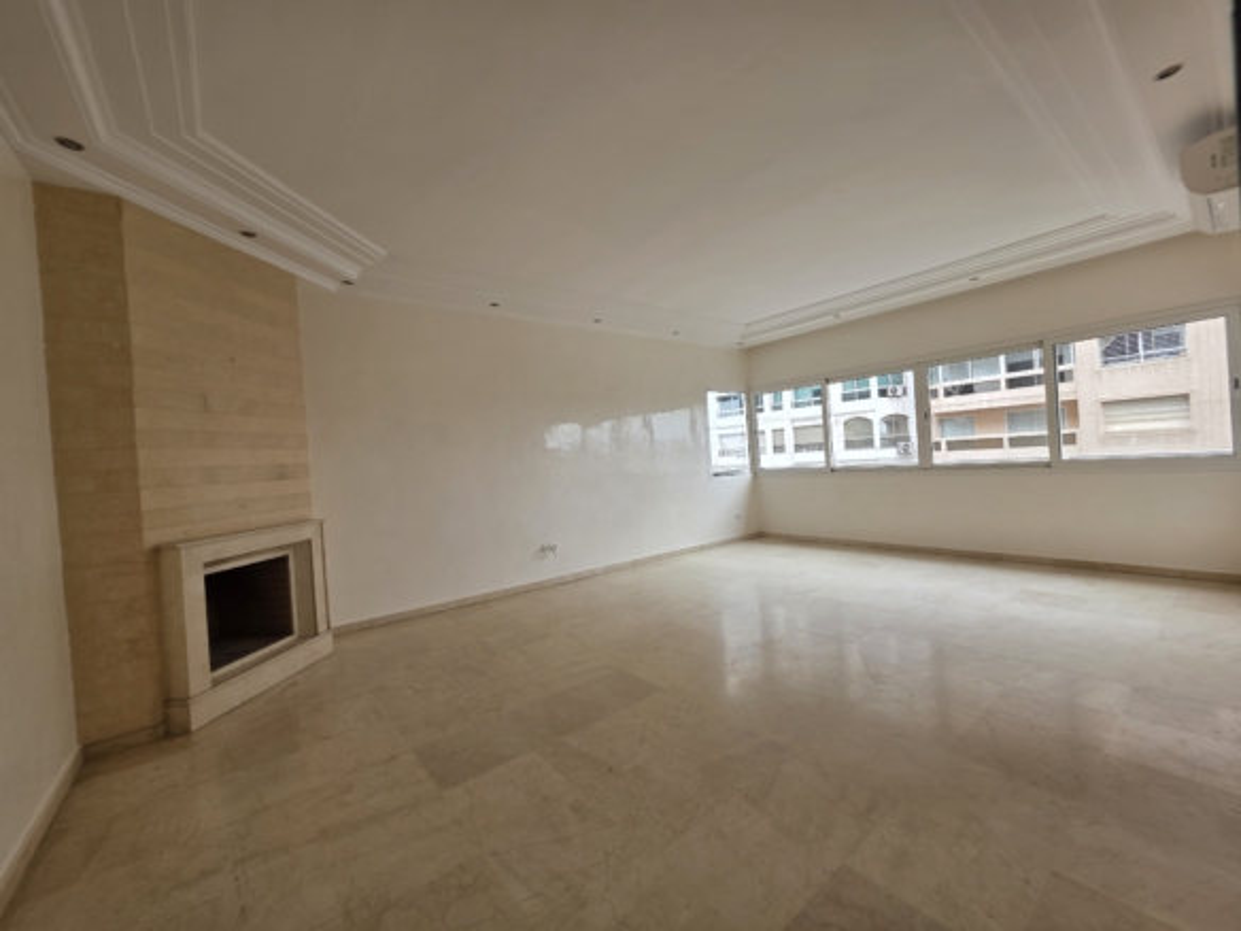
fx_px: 466
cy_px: 466
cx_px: 620
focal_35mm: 13
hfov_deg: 106.2
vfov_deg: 89.9
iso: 40
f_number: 1.9
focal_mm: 2.2
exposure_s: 1/282
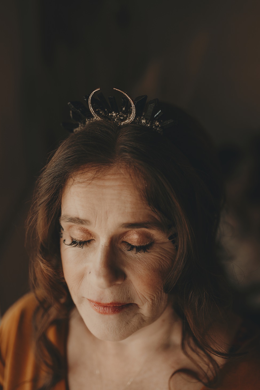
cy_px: 192
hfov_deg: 36.9
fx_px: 390
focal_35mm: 36
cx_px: 129
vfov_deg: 53.1
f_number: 2
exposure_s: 1/250
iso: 500
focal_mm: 35
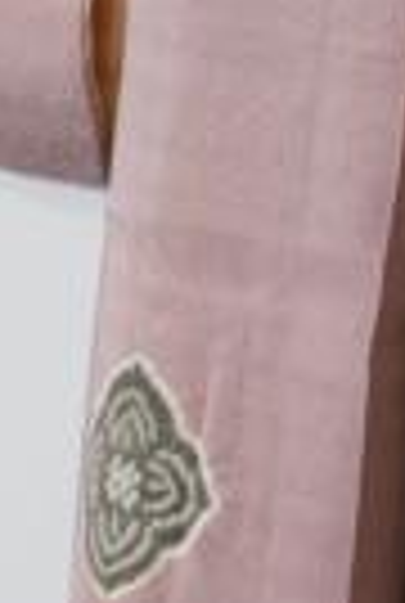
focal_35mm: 258
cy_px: 353
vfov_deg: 8.0
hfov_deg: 5.3
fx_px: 4331
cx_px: 774
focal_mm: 32
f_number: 4
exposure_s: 1/40
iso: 320
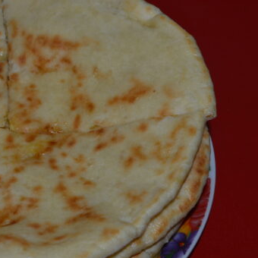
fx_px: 775
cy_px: 146
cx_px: 1
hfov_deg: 18.4
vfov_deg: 18.9
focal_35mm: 92
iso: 100
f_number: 8
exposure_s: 1/60
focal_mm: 35
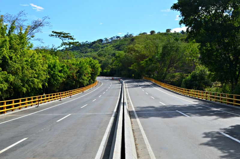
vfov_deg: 28.0
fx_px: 319
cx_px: 120
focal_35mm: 48
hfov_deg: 41.2
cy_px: 80
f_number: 10
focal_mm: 32
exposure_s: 1/250
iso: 220
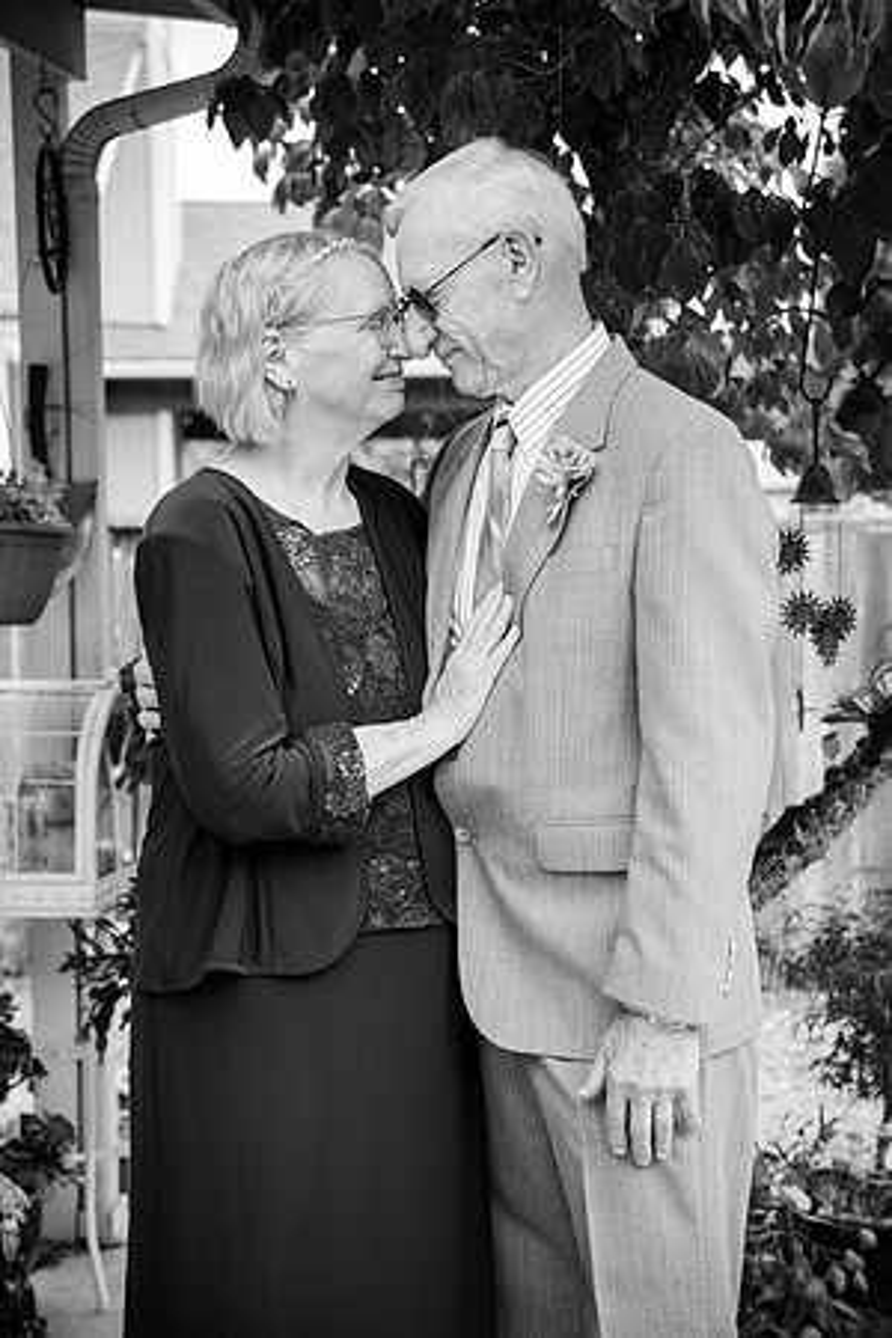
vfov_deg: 28.8
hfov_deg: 19.5
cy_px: 669
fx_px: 2601
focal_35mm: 70
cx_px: 446
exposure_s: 1/500
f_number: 5
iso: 400
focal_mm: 70
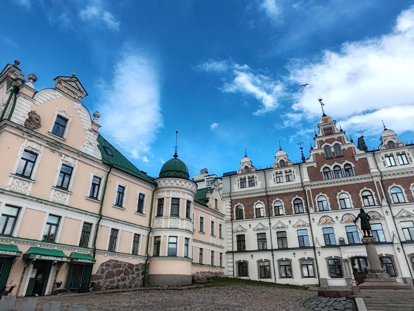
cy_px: 156
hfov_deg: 73.9
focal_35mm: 23
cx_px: 207
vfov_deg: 58.9
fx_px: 275
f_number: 2.2
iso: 50
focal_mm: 1.96
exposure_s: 1/1100
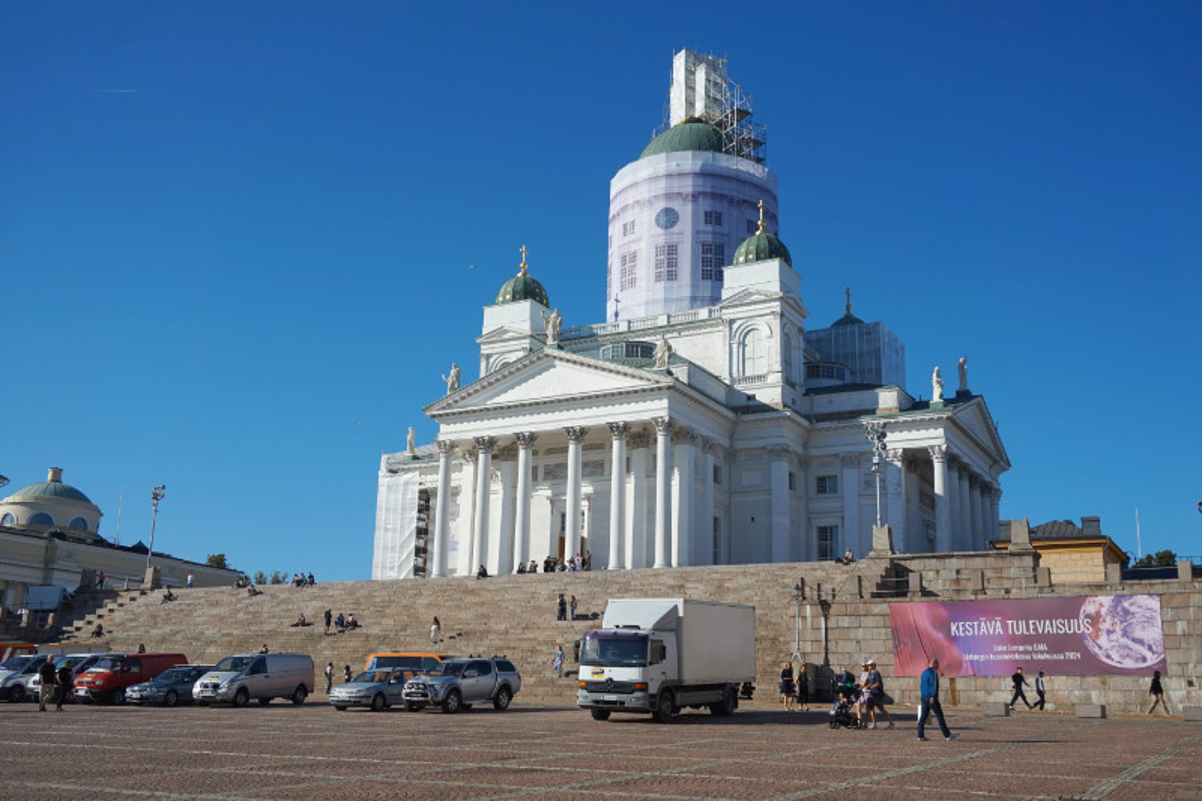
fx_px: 1202
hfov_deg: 53.1
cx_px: 601
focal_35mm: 36
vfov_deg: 36.9
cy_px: 400
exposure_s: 1/640
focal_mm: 24
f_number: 6.3
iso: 100
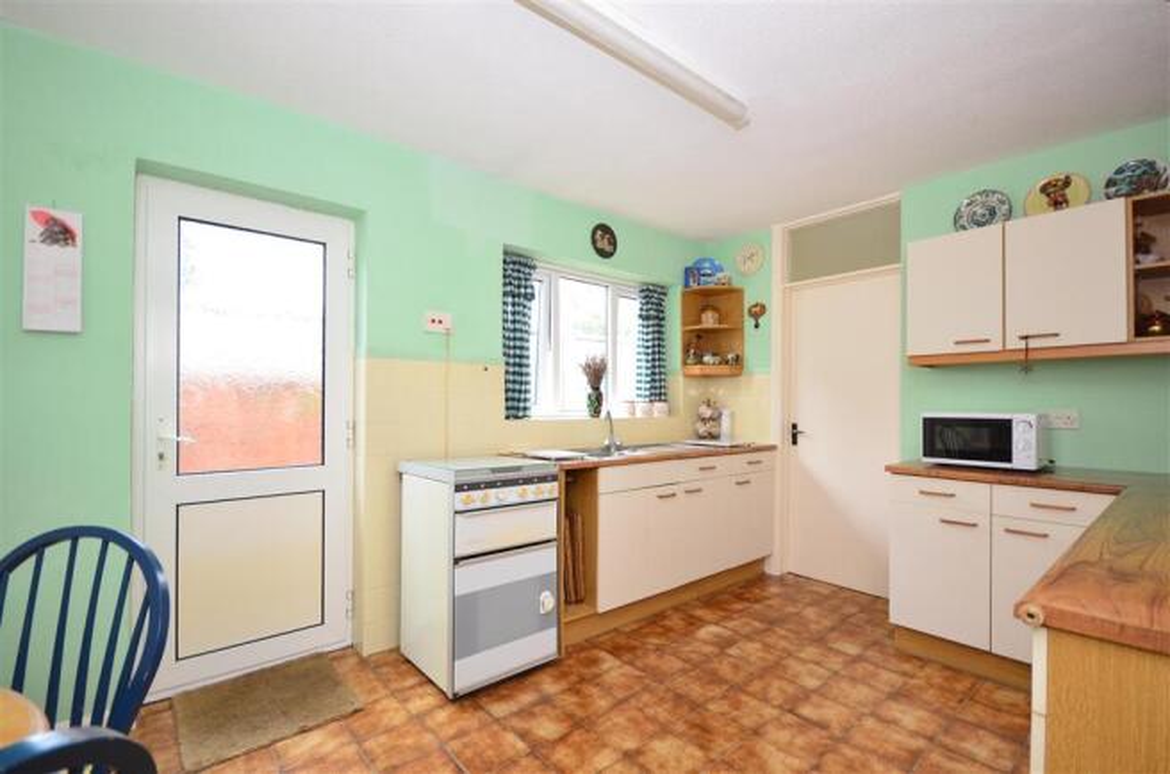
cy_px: 387
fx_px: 486
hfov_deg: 100.5
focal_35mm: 15
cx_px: 585
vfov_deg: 77.0
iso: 200
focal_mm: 10
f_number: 5
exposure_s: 1/13
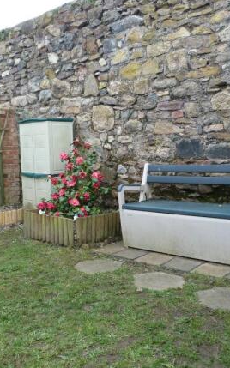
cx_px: 103
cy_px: 185
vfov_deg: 54.0
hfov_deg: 35.3
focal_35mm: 36
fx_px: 361
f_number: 2.8
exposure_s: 1/125
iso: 80
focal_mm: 4.5
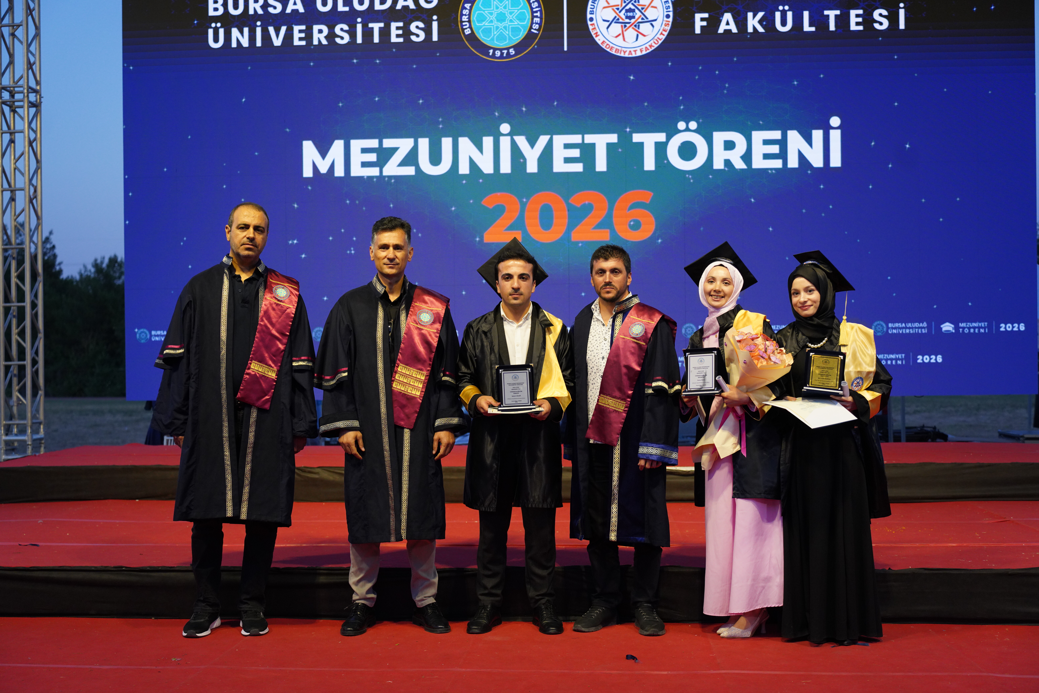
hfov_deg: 46.4
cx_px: 520
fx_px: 1212
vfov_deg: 31.9
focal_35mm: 42
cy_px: 346
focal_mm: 42
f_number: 3.2
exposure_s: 1/500
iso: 1600
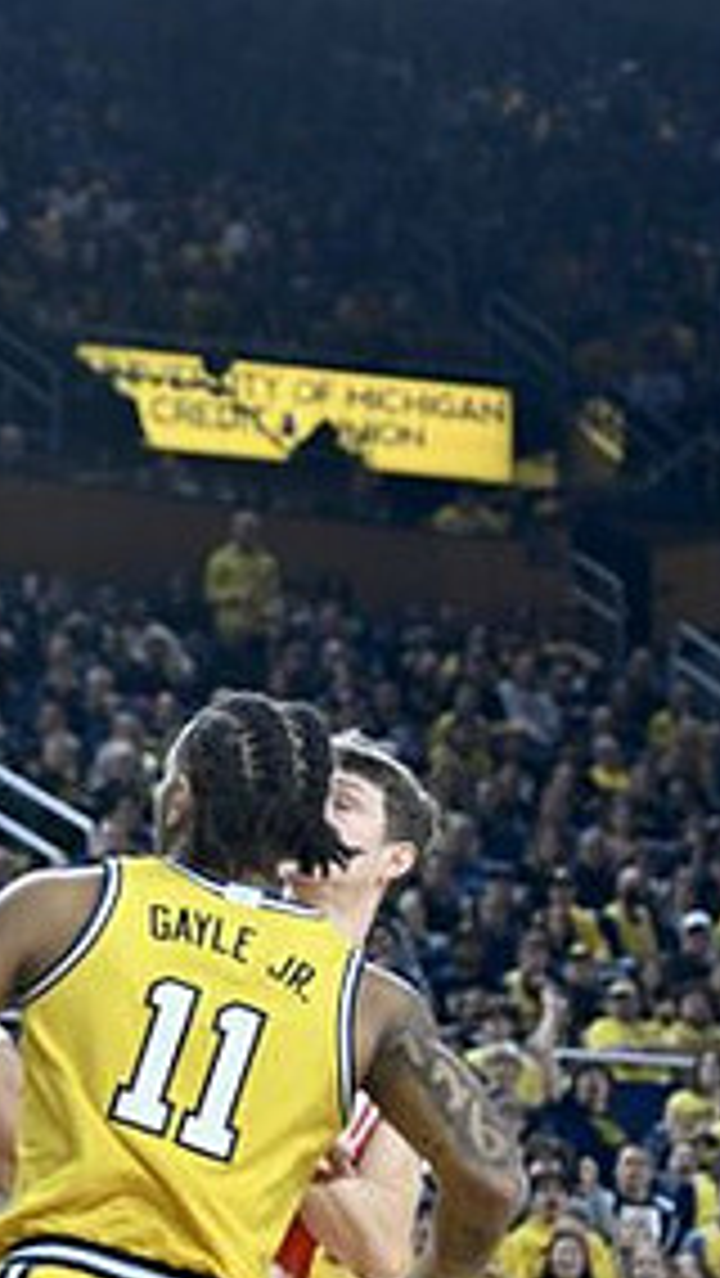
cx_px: -279
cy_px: 641
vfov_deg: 14.3
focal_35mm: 150
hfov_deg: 8.0
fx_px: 5085
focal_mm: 70
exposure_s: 1/1250
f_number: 2.8
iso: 3200
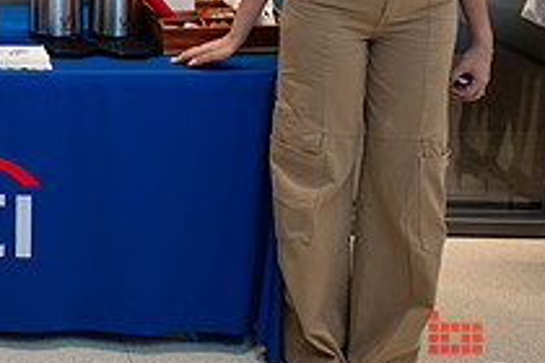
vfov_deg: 17.5
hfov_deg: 23.9
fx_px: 1120
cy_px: -75
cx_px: -170
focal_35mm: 74
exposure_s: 1/160
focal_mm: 25
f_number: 4
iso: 400
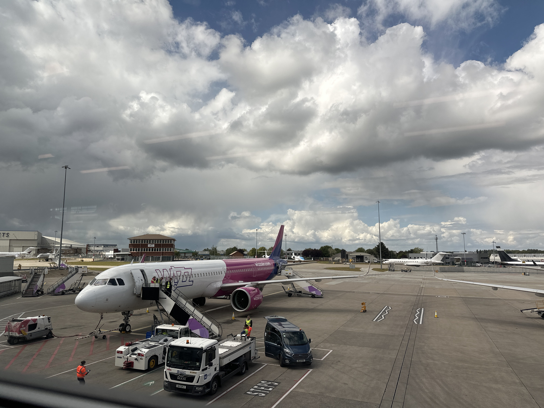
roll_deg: +0.1
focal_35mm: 24
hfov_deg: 71.6
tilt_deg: +7.7
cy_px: 204
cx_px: 272
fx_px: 377
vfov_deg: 56.8
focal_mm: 6.86
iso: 80
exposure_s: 1/5848
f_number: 1.78
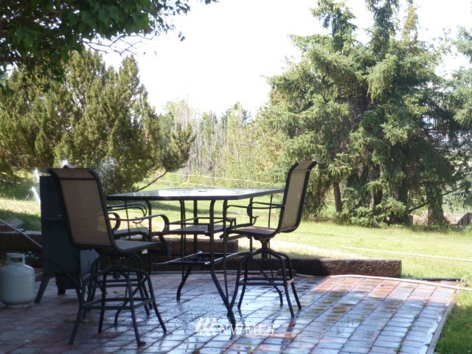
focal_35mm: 89
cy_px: 177
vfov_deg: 16.6
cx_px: 236
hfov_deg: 22.0
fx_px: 1214
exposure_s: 1/100
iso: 100
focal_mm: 16
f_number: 4.9
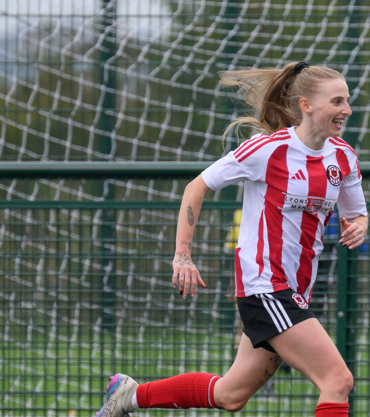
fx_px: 20483
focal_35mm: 1589
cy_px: 279
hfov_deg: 1.0
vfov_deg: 1.2
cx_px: 408
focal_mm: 400
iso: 1100
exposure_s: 1/1250
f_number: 5.6
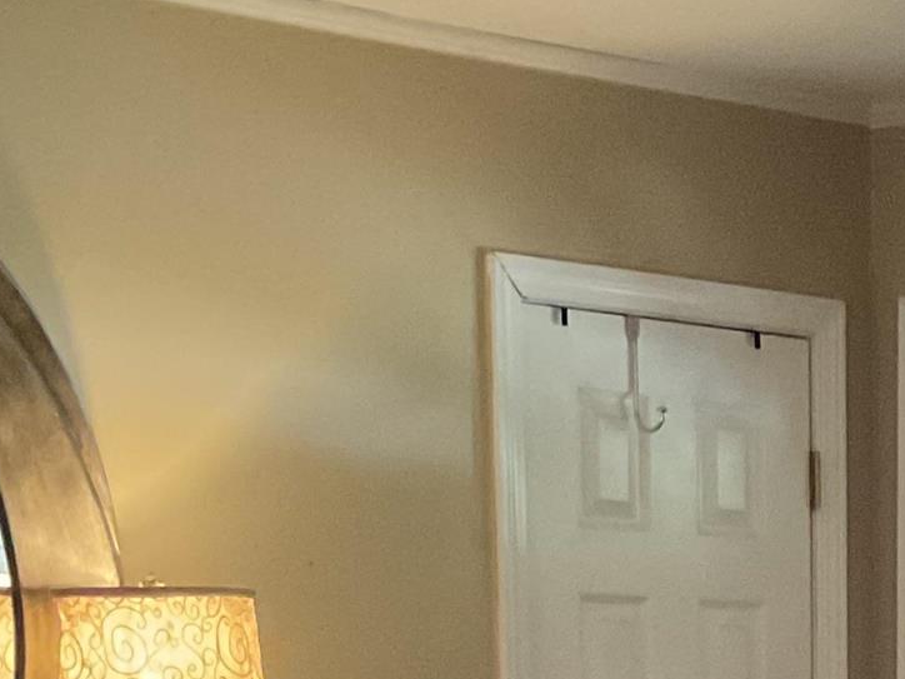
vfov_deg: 11.0
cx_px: 1260
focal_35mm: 123
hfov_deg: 15.1
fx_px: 3216
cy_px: 1338
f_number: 1.8
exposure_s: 1/40
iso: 320
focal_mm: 3
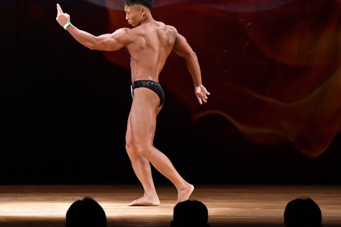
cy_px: 77
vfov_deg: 4.8
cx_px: 103
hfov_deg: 7.2
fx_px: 2707
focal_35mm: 286
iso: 4000
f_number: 5.6
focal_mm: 135
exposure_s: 1/400
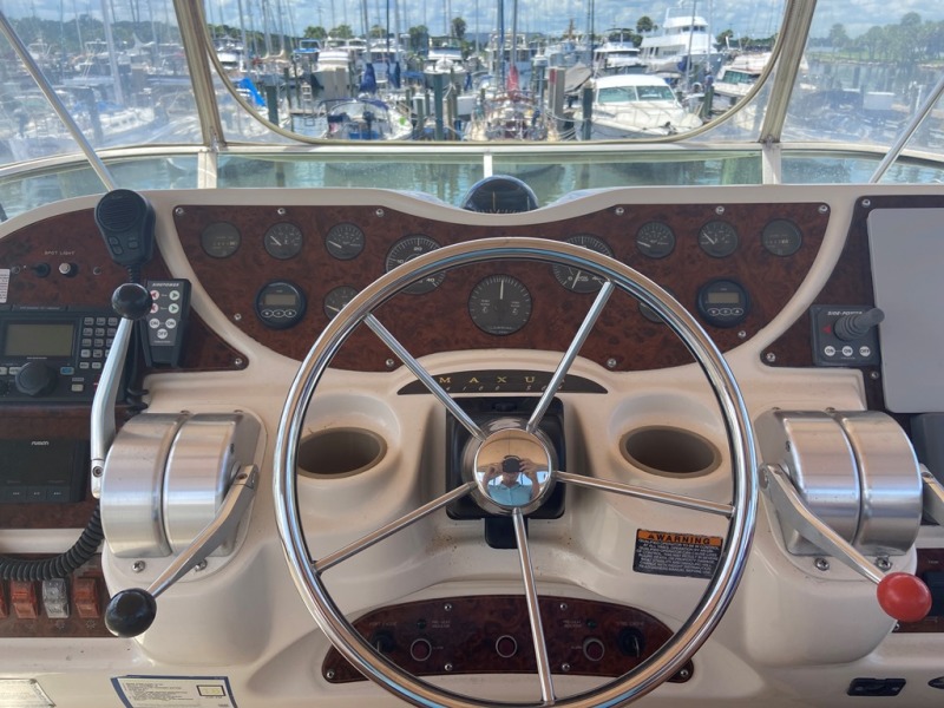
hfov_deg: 67.3
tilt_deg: -22.7
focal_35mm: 26
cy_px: 354
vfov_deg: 53.1
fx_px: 709
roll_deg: +0.0
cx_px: 472
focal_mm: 4.25
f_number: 1.8
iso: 32
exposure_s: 1/1034
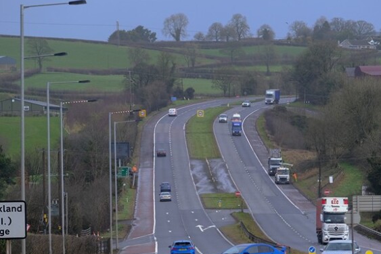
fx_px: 3555
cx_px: 218
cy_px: 156
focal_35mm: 336
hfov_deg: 6.1
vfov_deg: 4.1
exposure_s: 1/600
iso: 400
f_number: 4
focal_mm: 140
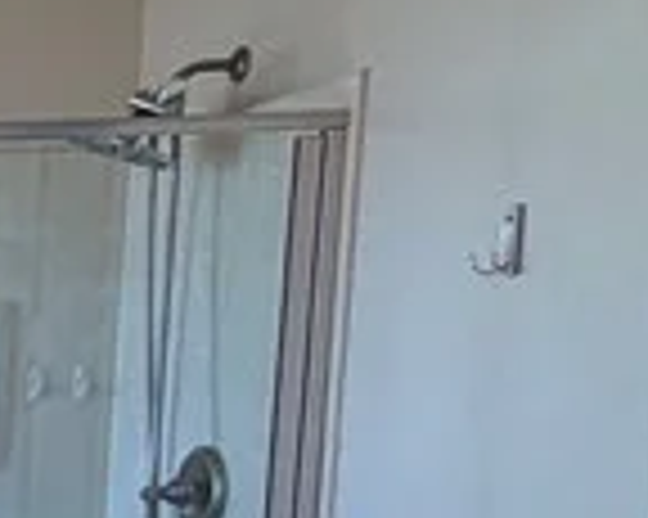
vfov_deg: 15.3
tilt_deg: -5.6
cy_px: 613
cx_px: -1269
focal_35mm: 97
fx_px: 1859
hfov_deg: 11.6
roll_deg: +0.0
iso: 125
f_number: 2.2
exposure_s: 1/120
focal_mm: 2.22
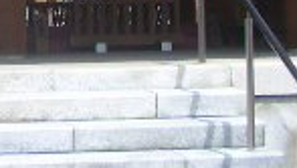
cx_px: -133
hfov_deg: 12.4
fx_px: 1308
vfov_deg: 7.0
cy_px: -184
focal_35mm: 166
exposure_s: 1/500
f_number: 2.6
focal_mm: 5.8
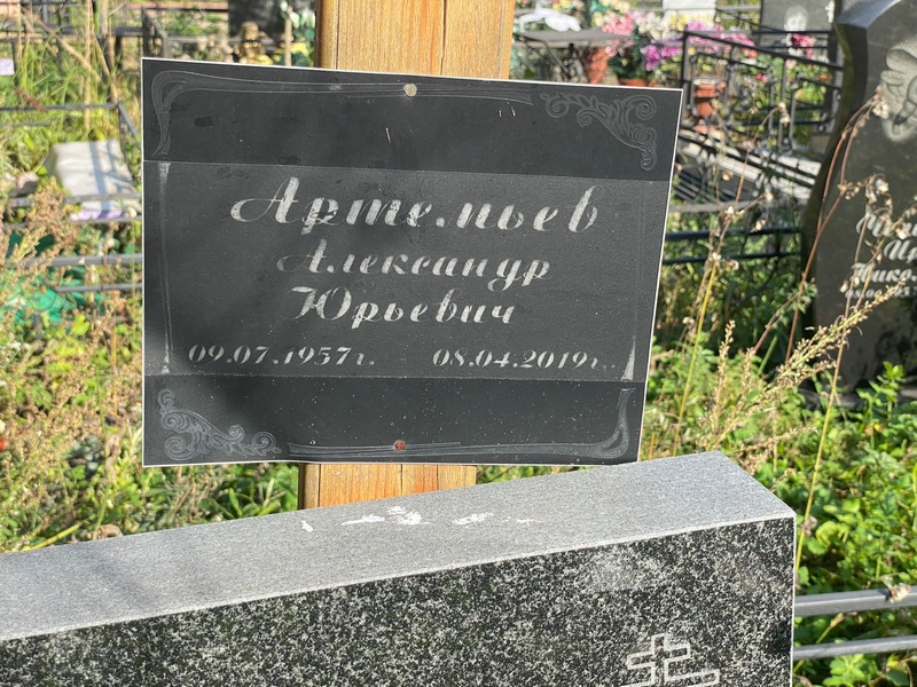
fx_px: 1378
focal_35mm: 52
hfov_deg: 36.8
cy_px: 344
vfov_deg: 28.0
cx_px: 458
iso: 20
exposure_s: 1/539
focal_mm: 6
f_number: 2
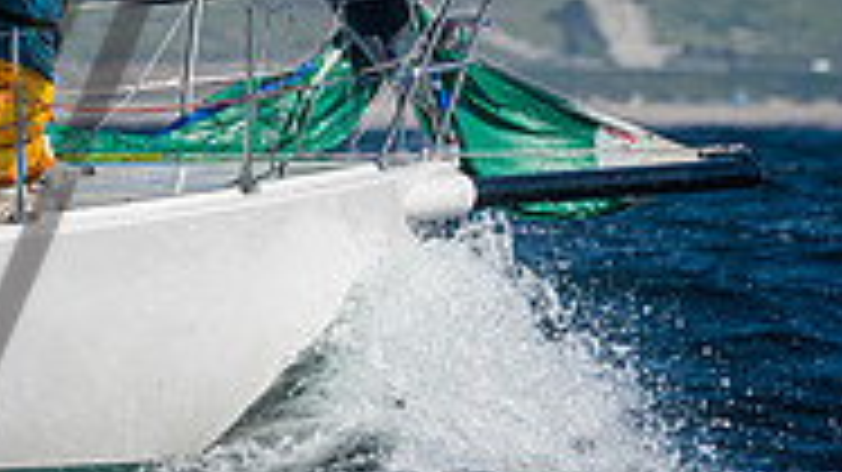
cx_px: -207
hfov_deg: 2.0
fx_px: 23522
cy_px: -116
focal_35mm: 1054
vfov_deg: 1.2
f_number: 6.3
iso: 400
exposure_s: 1/6400
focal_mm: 290
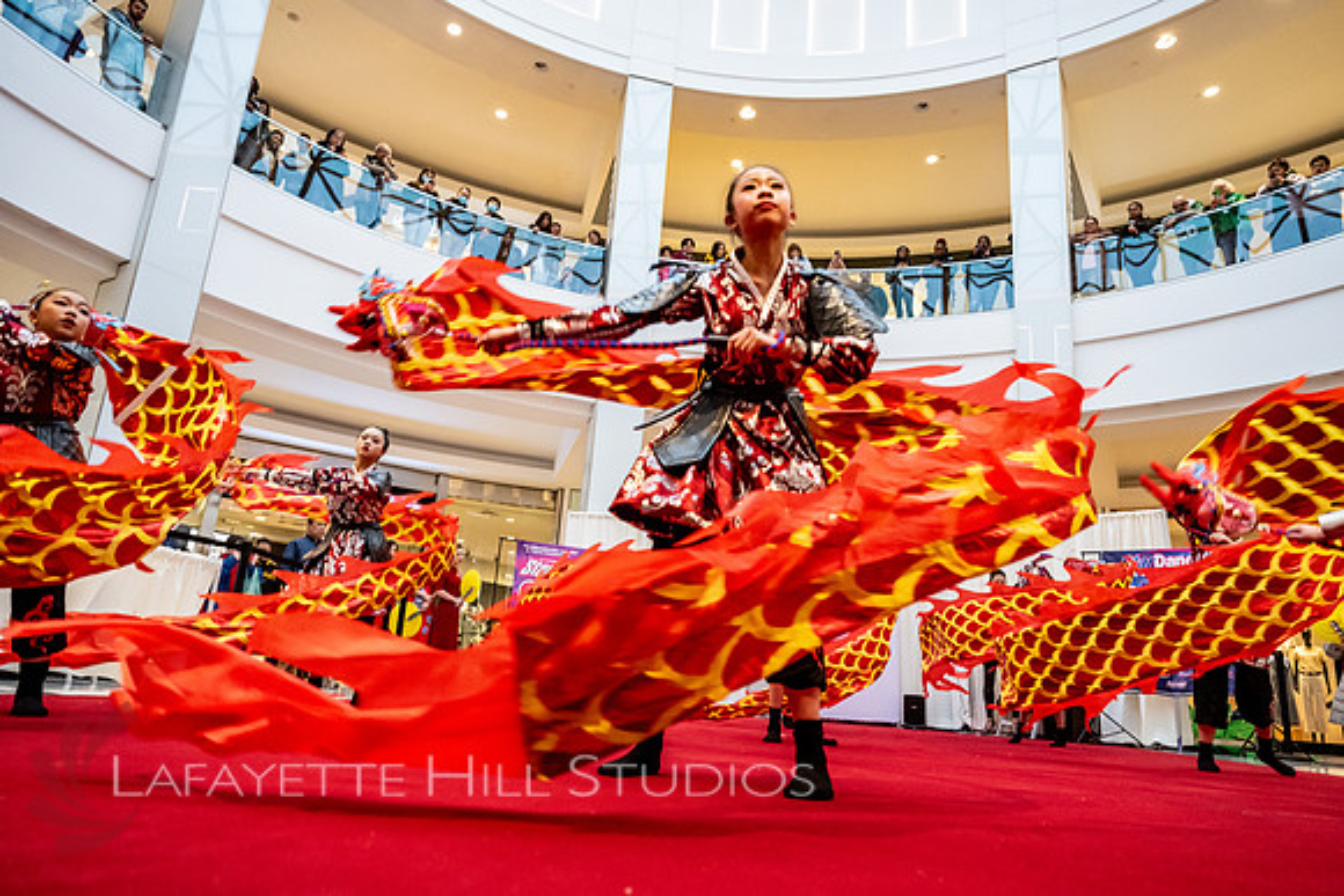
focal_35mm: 24
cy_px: 448
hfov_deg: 73.7
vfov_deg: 53.2
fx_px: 896
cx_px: 672
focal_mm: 24
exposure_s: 1/320
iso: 4000
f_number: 4
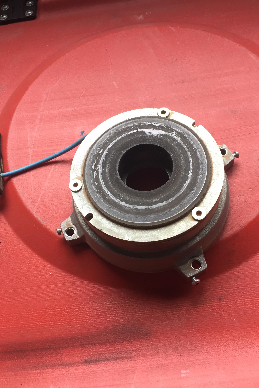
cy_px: 191
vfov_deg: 60.3
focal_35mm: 31
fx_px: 335
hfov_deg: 42.3
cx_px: 135
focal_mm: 4.15
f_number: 2.2
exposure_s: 1/33
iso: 32
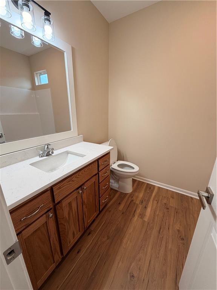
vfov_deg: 102.1
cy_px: 145
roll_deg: -0.1
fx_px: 117
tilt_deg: -17.8
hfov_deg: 85.7
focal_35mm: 14
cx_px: 108
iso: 160
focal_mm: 2.22
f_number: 2.2
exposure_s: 1/120
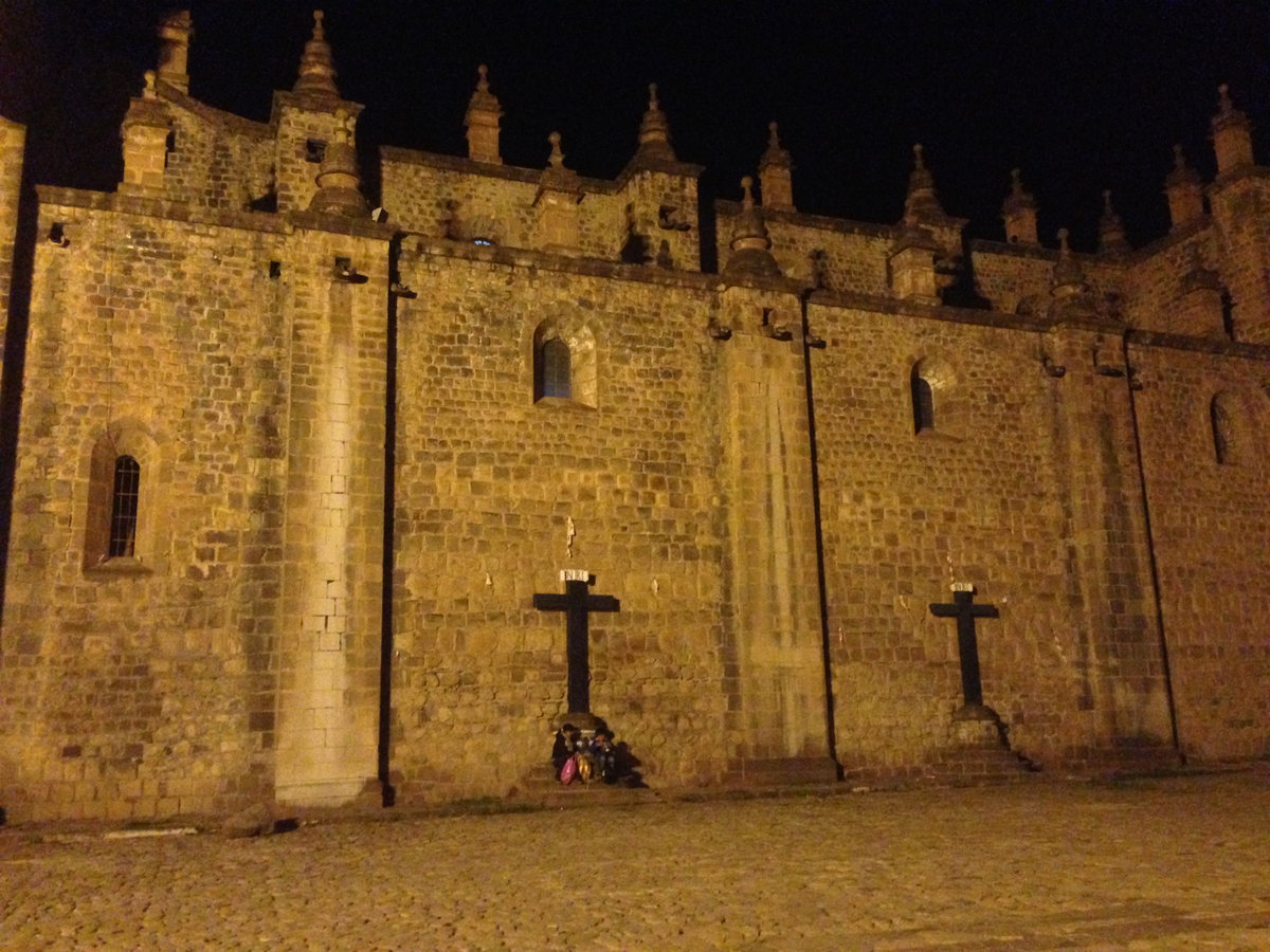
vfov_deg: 42.9
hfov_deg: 55.4
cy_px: 476
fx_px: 1211
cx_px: 635
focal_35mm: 33
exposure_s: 1/15
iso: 800
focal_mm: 4.12
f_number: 2.4
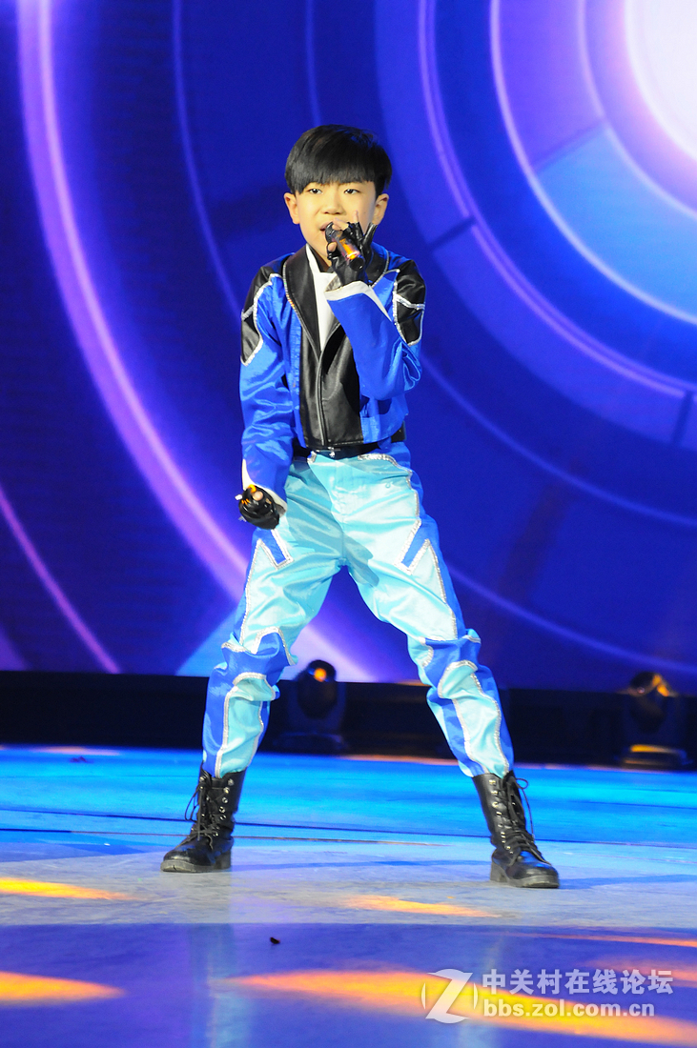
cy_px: 524
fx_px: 3405
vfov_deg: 17.5
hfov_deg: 11.7
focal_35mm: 117
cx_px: 348
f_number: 5.3
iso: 1100
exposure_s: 1/30
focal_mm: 78
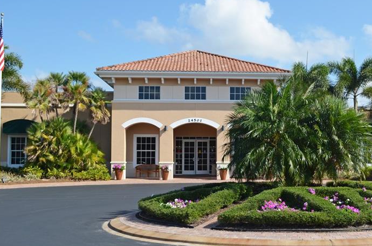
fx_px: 505
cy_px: 124
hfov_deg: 39.5
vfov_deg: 27.4
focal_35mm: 49
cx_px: 272
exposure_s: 1/250
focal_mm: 22
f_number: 8
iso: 110
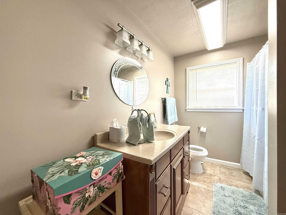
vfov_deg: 85.7
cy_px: 108
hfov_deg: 102.1
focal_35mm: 14
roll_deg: +1.3
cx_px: 143
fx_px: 116
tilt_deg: -1.5
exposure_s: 1/60
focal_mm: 2.22
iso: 400
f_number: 2.2
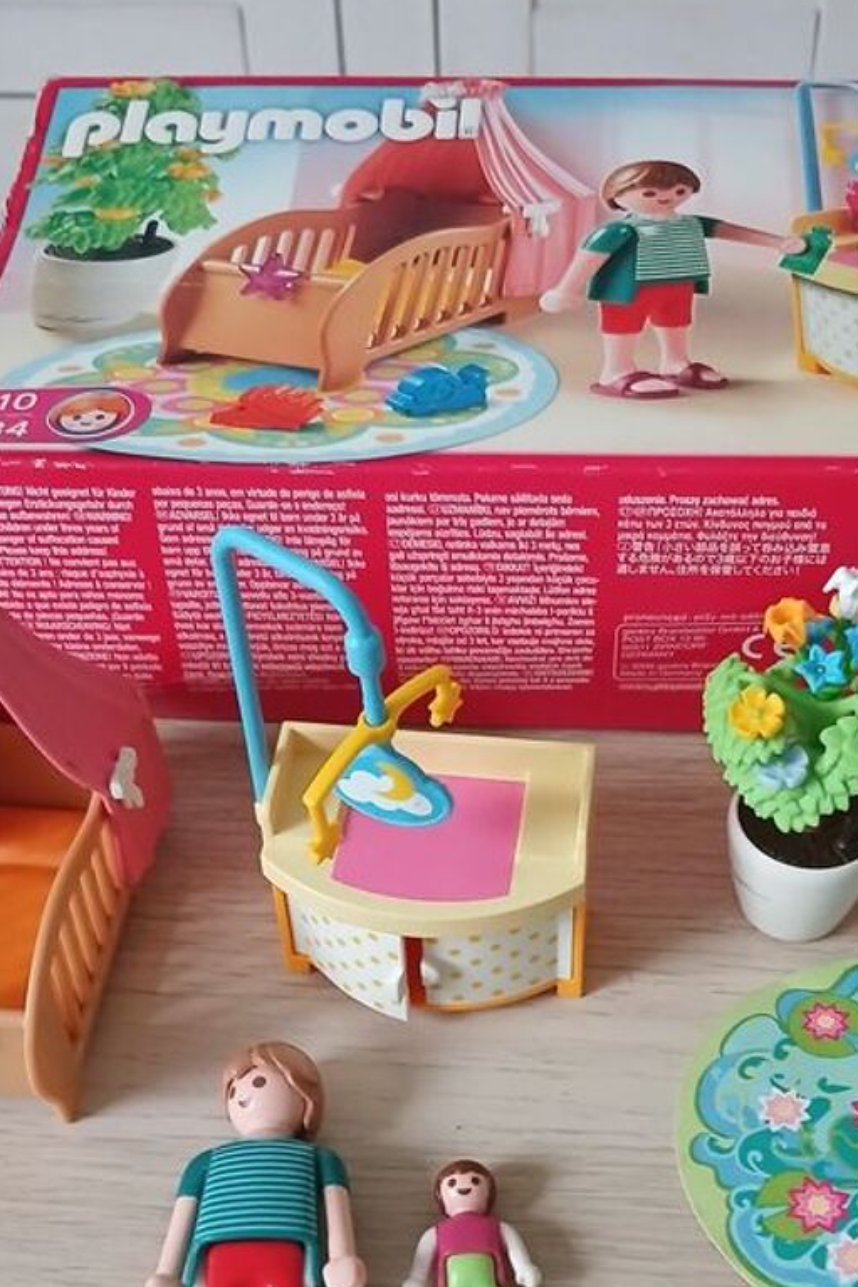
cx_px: 512
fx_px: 1681
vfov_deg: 41.5
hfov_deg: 28.6
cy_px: 828
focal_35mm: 47
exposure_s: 1/25
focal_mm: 3.98
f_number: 1.8
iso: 500
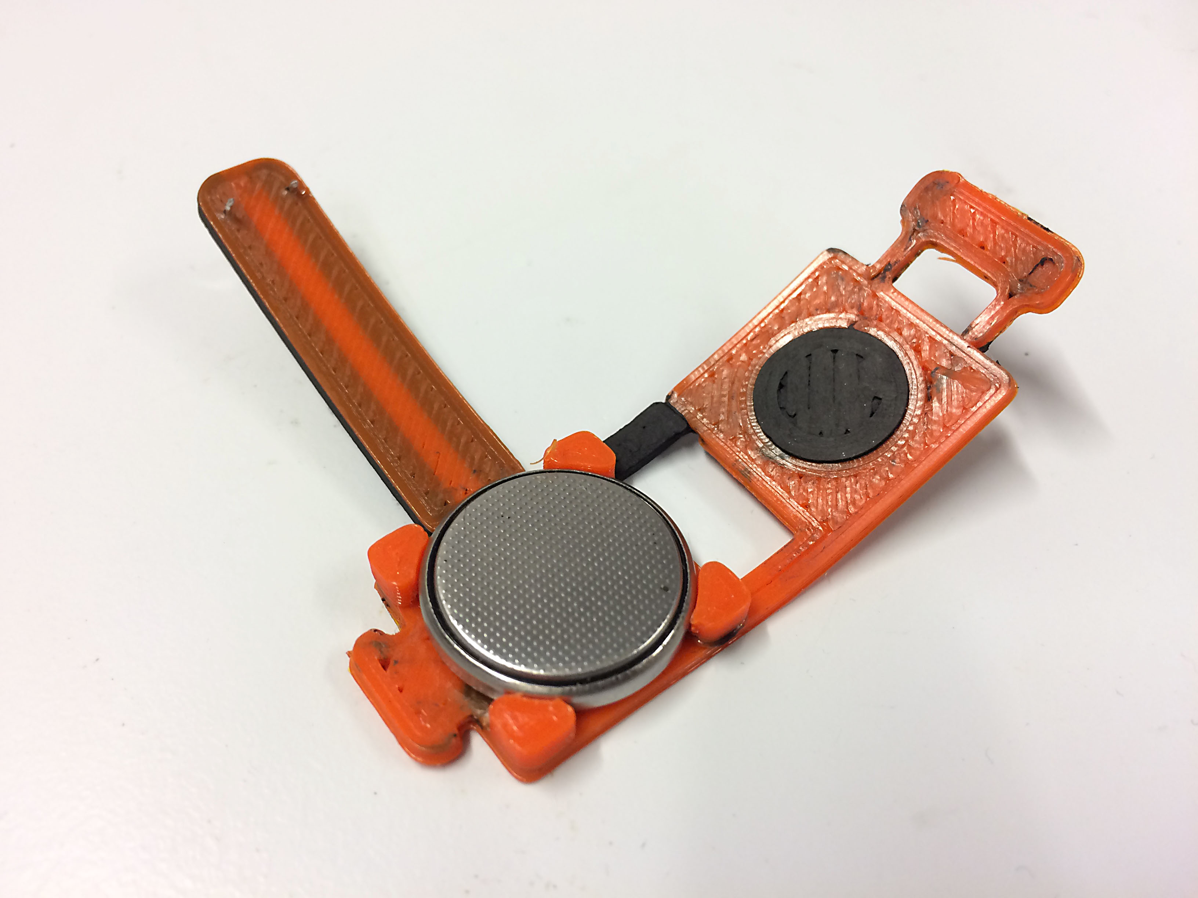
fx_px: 1004
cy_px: 449
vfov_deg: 48.2
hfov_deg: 61.7
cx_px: 599
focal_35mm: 29
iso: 50
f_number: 2.2
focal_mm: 4.15
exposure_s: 1/33
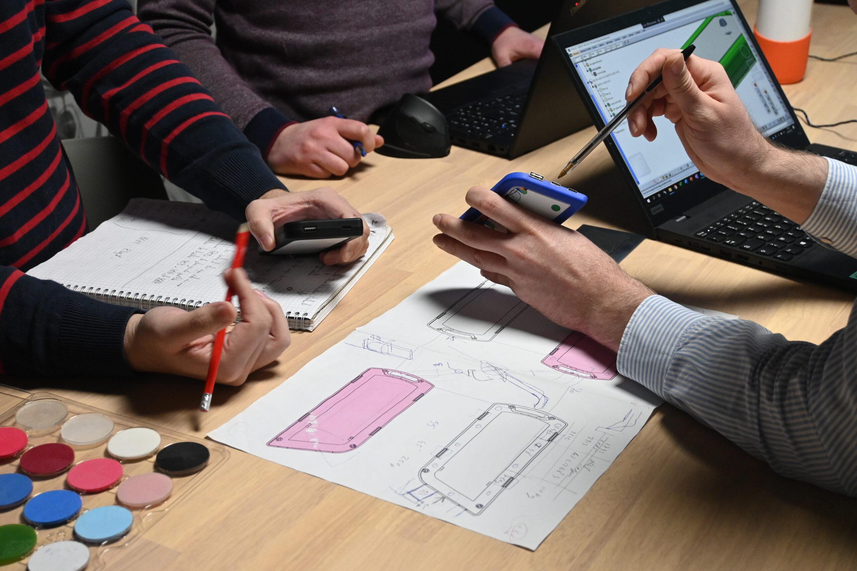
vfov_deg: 27.7
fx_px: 1160
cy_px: 286
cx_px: 428
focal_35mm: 49
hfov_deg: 40.5
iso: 2200
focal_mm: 32.5
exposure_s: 1/125
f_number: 5
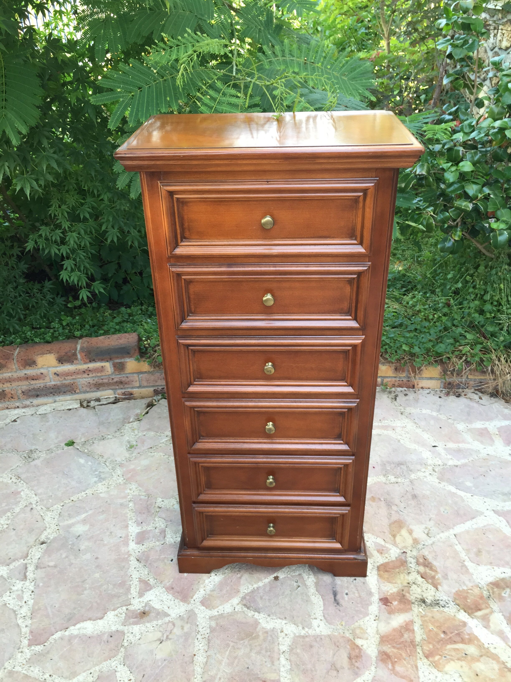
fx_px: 571
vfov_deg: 61.7
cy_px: 341
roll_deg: -1.4
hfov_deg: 48.2
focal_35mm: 29
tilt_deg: -31.0
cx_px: 256
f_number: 2.2
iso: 40
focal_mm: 4.15
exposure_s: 1/60
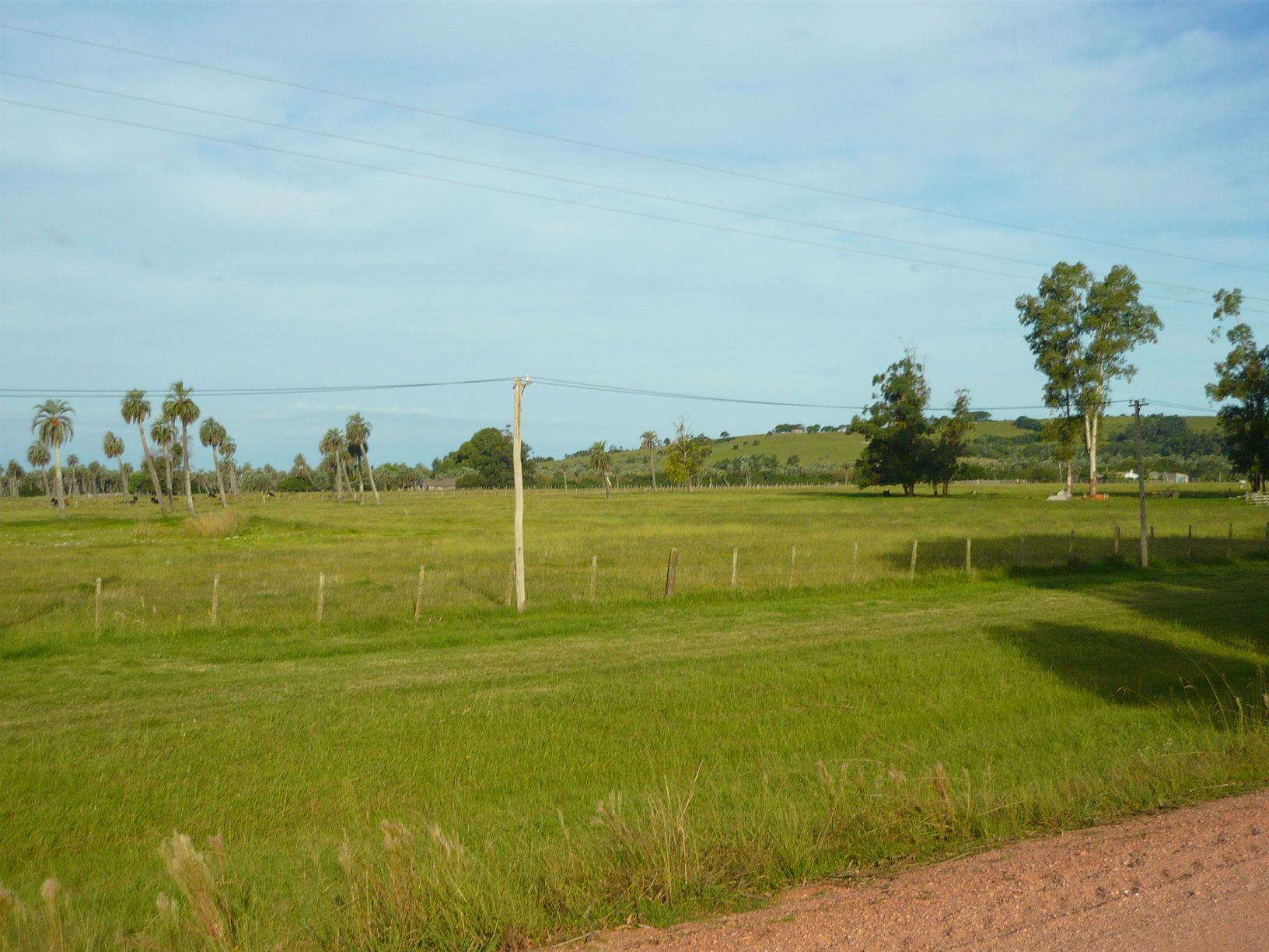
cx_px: 634
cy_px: 476
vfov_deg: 32.9
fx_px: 1613
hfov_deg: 42.9
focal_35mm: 44
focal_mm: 7.2
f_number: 9
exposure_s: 1/160
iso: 100
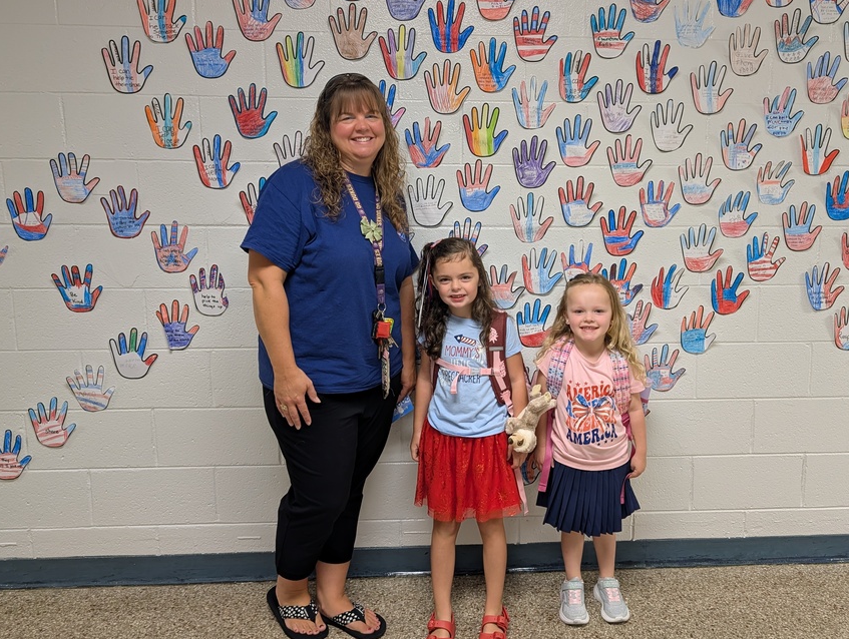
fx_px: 712
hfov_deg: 61.1
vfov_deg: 48.3
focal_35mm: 29
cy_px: 290
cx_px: 504
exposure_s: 1/40
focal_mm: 6.9
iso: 149
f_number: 1.68
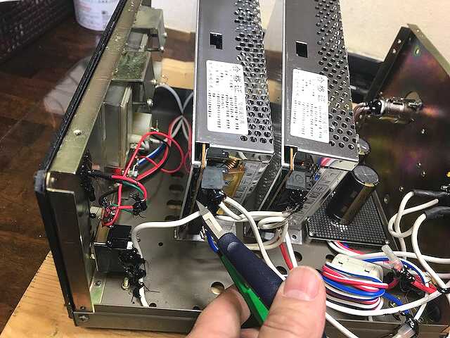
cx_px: 225
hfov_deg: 63.4
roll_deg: -13.7
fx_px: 364
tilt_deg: -43.5
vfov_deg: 49.7
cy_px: 169
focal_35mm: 28
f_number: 1.8
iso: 32
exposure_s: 1/25
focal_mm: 3.99
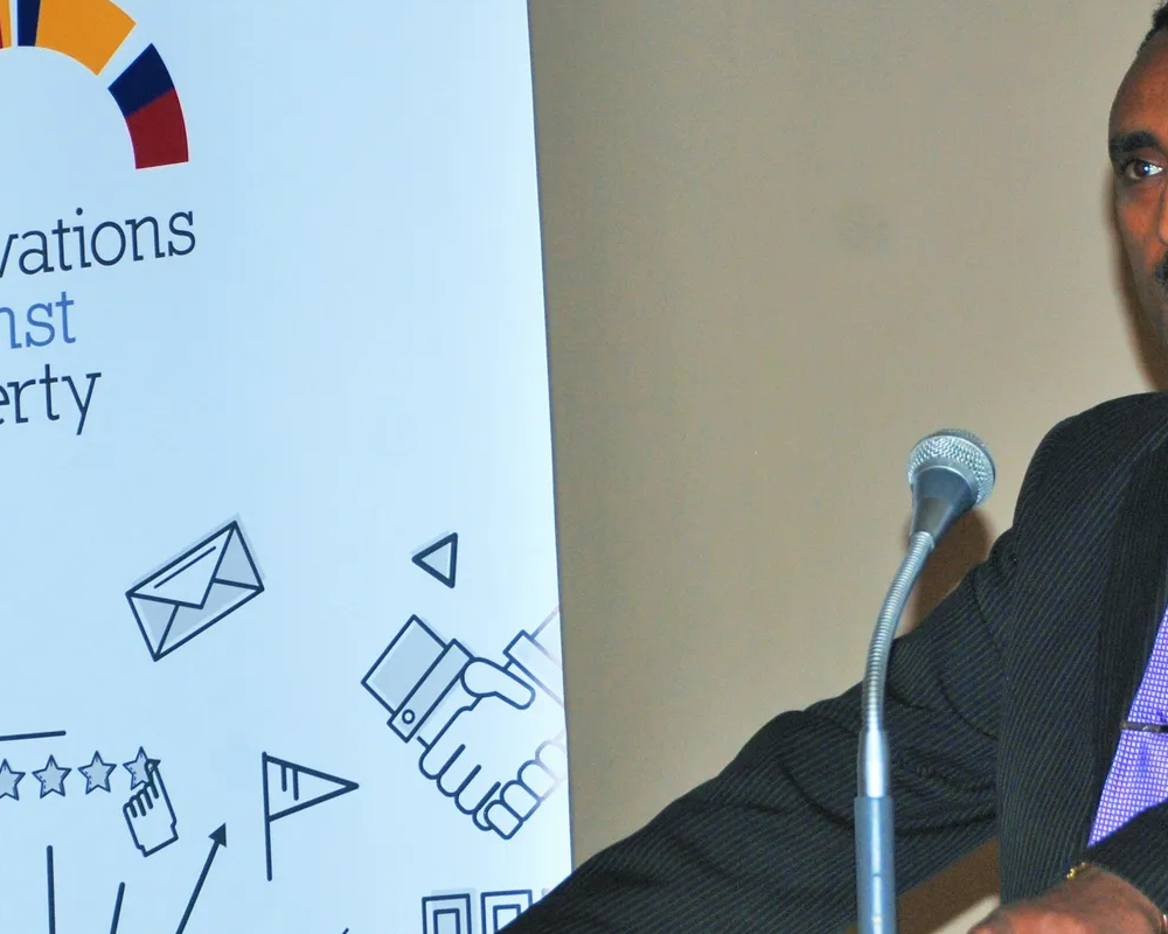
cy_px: 577
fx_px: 7328
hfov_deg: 9.1
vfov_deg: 7.3
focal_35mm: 212
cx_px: 848
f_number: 5.3
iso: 200
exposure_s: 1/60
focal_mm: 66
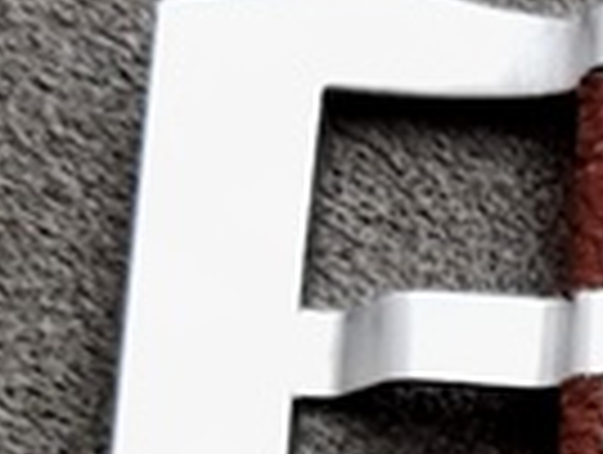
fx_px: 2705
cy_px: 791
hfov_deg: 11.5
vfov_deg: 9.2
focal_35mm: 155
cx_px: 1192
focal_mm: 4.2
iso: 250
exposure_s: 1/10
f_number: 1.7
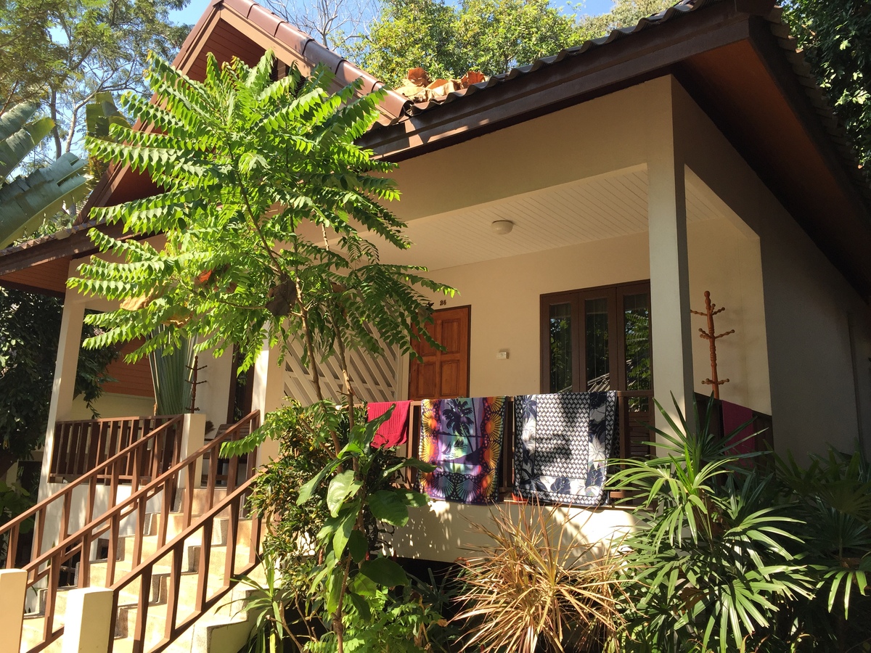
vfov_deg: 48.2
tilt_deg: +11.8
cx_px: 436
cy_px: 326
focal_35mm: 29
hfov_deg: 61.7
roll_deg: -2.4
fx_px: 730
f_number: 2.2
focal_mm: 4.15
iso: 32
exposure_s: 1/608
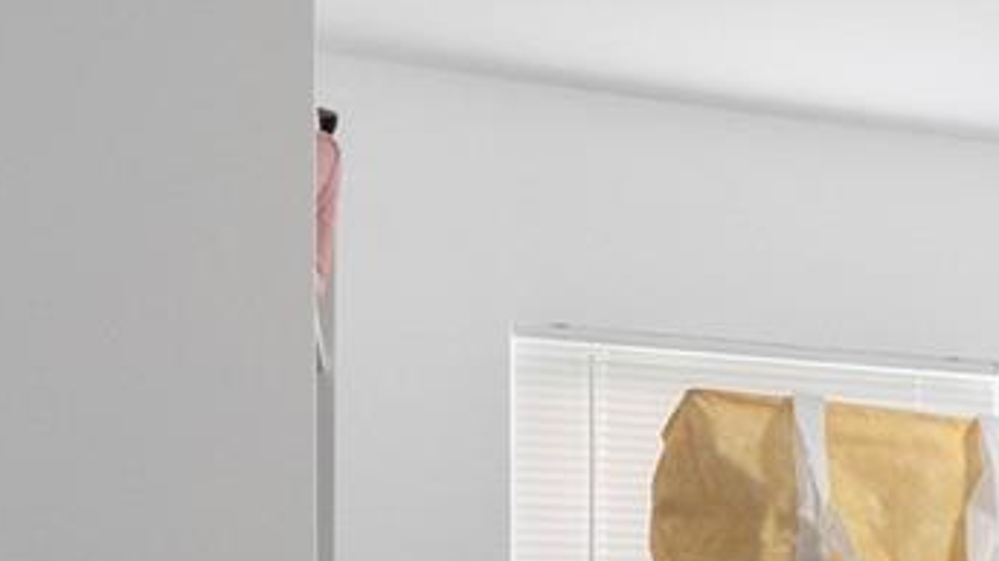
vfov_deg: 14.7
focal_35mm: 78
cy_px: 753
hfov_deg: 23.1
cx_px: 1400
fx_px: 2065
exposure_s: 1/4
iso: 1600
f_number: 11
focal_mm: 16
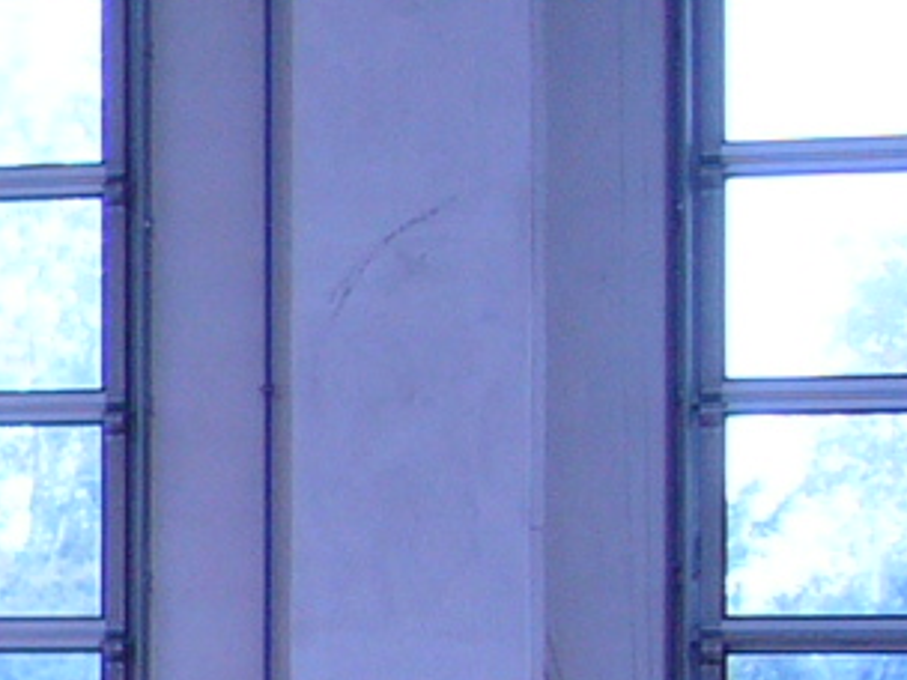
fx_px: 4821
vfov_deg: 8.0
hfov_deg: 9.3
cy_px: 695
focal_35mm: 184
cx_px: -1447
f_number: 2.8
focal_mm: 5.8
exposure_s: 1/30
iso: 100
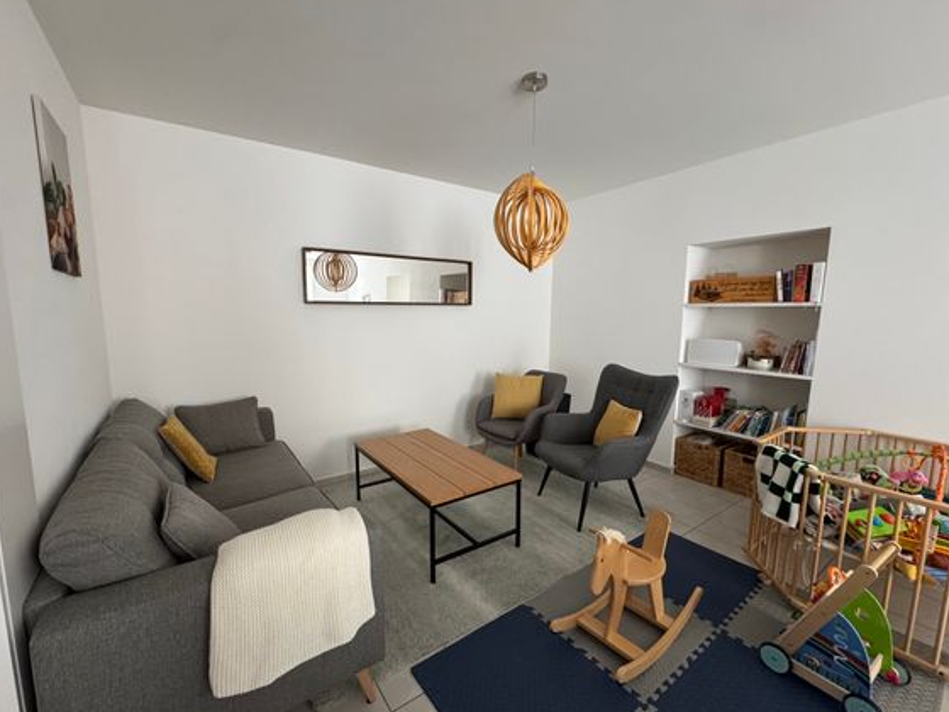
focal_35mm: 15
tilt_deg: -7.8
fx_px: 411
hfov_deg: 98.1
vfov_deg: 81.7
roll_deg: +0.2
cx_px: 461
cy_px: 364
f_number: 2.2
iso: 320
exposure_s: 1/70
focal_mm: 2.22
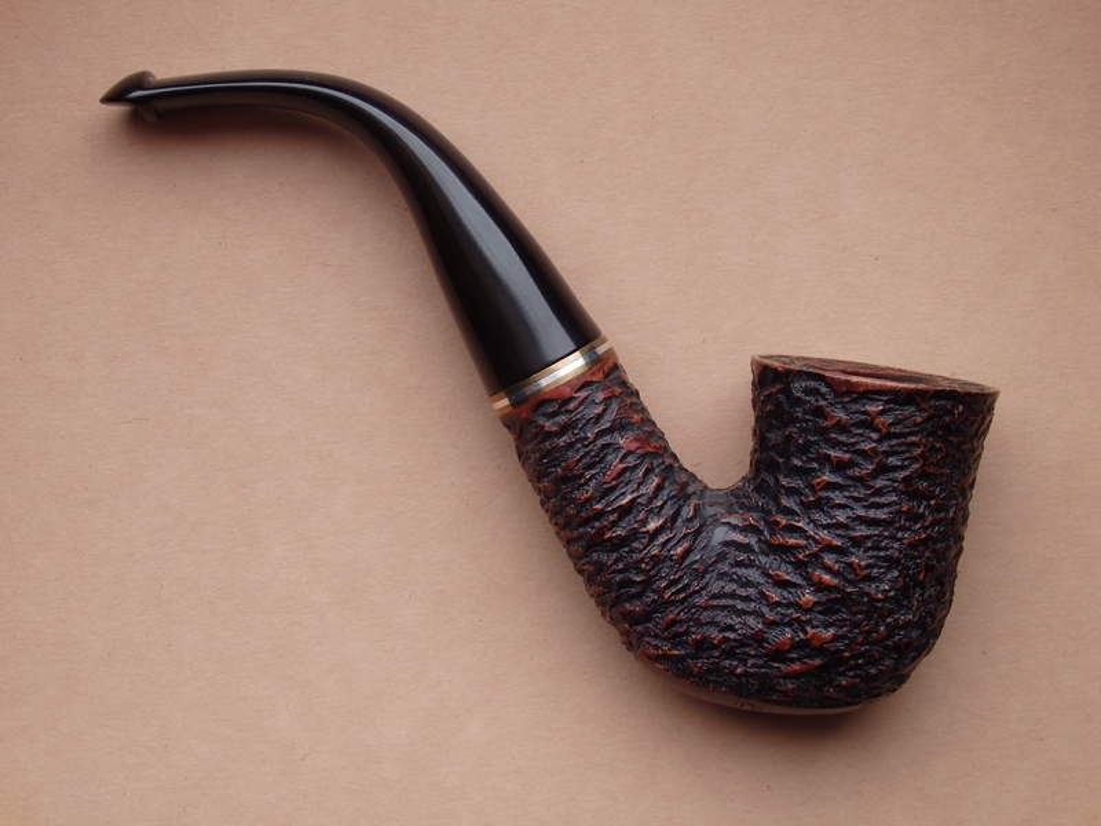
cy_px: 413
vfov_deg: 24.4
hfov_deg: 32.2
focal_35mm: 60
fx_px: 1908
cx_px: 550
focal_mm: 10.8
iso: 125
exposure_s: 1/25
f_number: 4.2
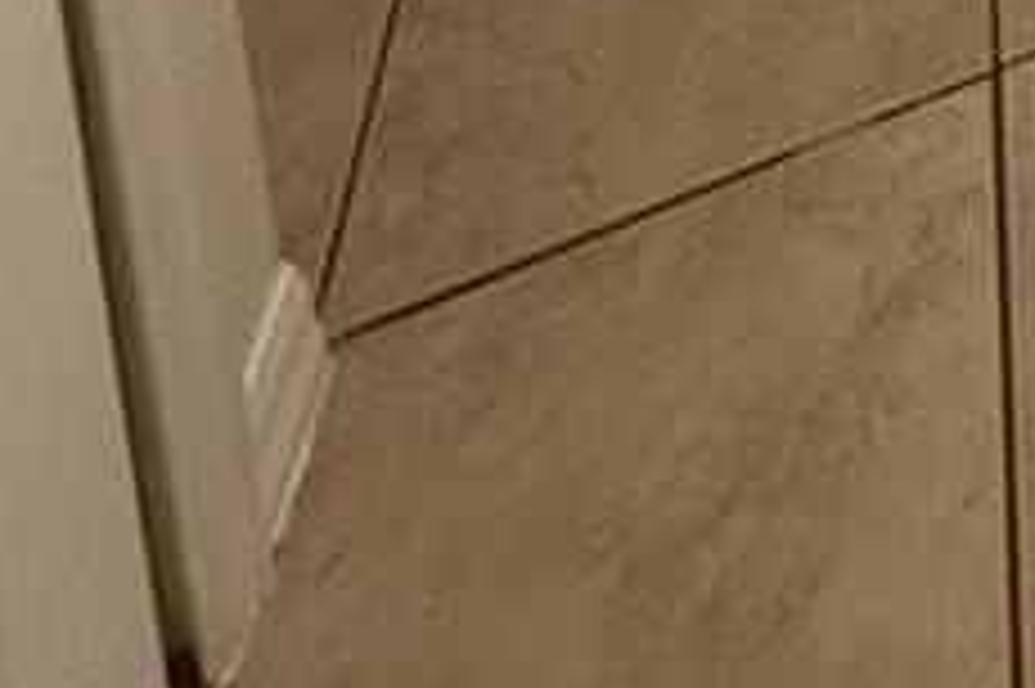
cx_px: 1944
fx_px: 2183
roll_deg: +1.7
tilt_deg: -8.0
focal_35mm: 76
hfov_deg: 19.1
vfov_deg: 9.4
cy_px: -1749
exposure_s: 1/120
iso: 200
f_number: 2.2
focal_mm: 2.22
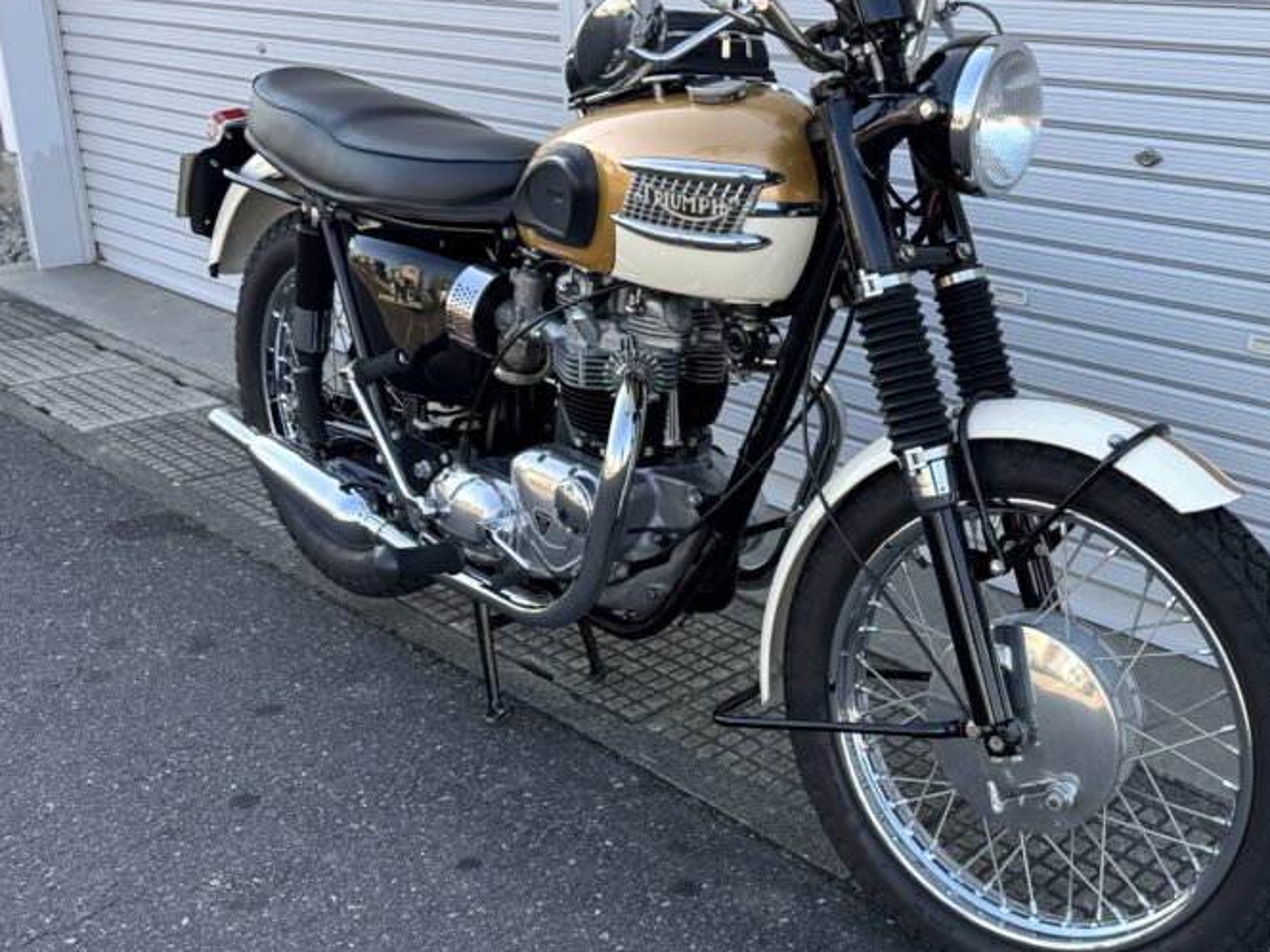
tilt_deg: -22.1
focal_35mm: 37
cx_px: 899
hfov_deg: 48.8
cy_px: 501
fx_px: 1357
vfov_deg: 38.7
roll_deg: -1.6
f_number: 1.78
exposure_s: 1/588
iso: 80
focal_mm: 6.76
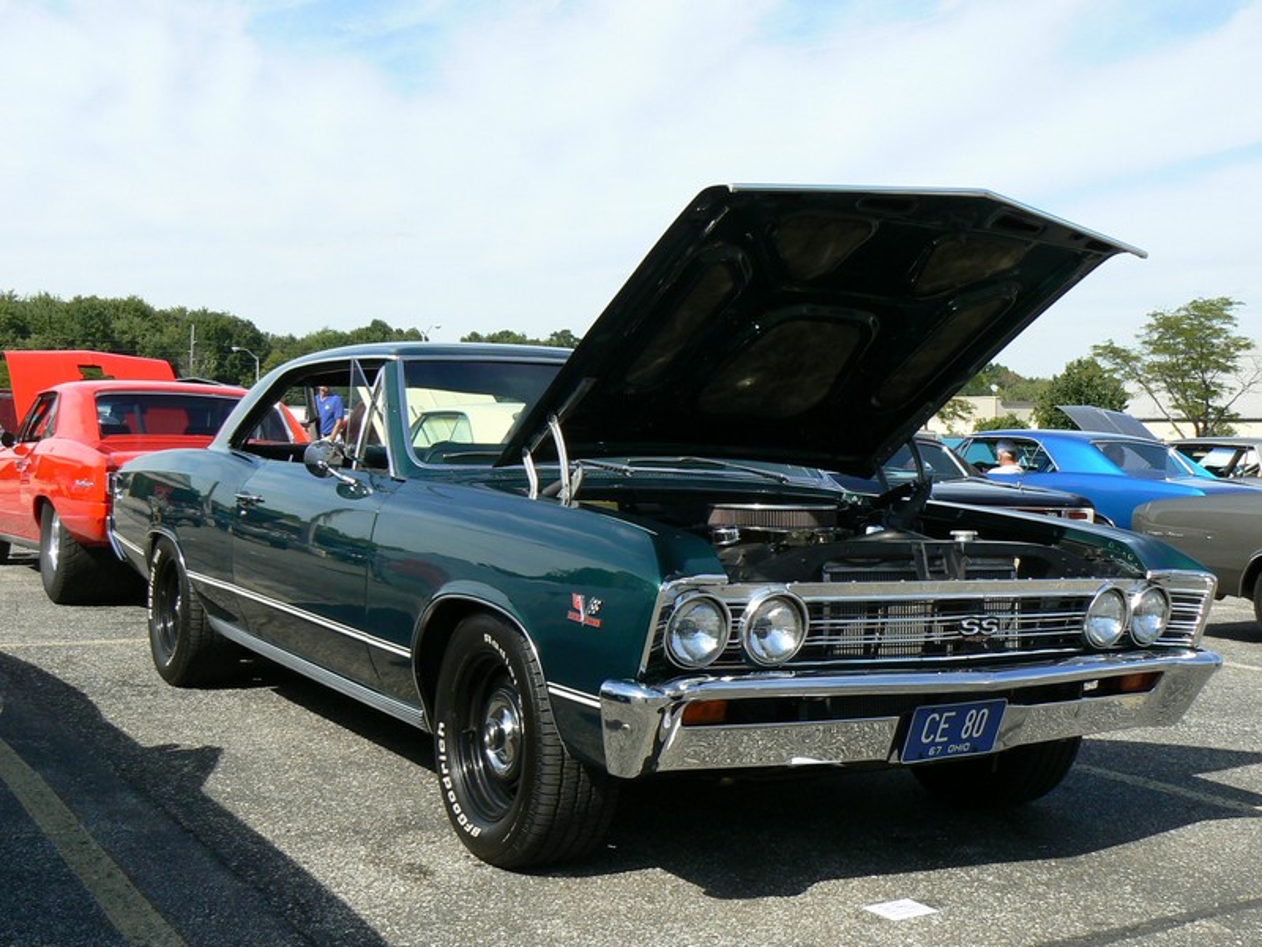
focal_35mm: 37
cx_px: 631
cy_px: 474
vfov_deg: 38.7
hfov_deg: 50.1
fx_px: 1349
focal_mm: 6
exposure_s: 1/400
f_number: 5.6
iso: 80
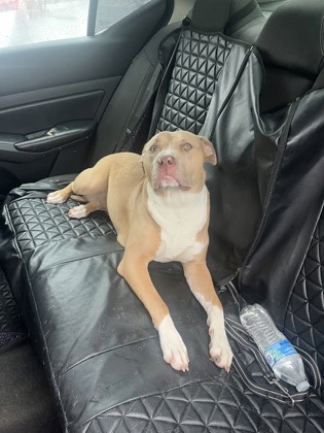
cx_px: 162
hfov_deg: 53.1
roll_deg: +2.7
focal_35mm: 26
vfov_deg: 67.3
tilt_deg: -35.6
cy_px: 216
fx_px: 324
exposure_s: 1/74
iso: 125
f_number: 1.6
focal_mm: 5.1
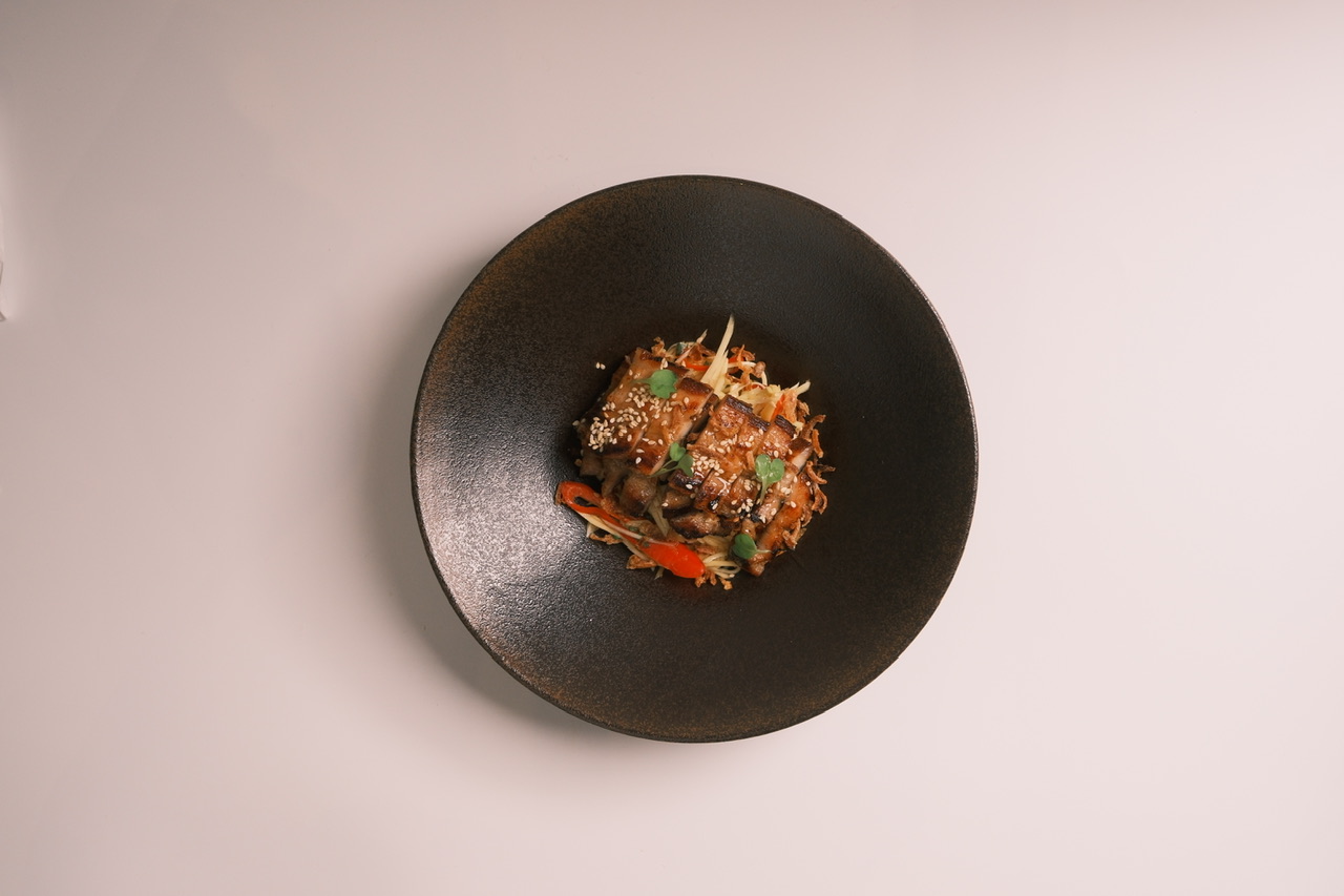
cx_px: 672
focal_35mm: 41
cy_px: 448
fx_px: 1530
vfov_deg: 32.6
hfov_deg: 47.4
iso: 640
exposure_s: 1/30
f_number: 9
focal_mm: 27.1
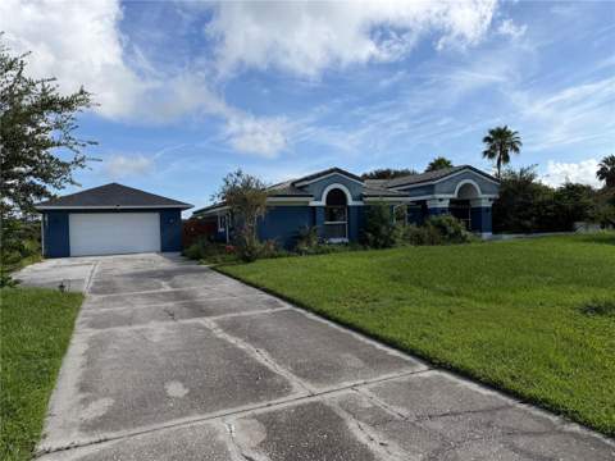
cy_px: 230
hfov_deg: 71.6
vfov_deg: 56.8
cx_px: 308
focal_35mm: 24
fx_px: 426
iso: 80
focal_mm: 6.76
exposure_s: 1/5714
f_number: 1.78
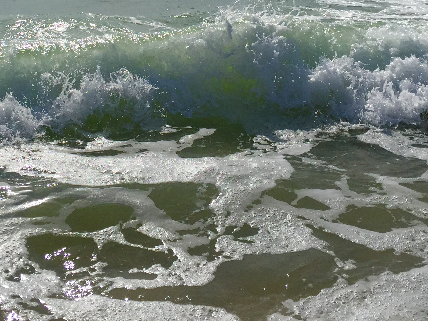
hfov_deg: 32.5
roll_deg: -0.1
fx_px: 729
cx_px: 149
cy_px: -2
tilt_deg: -5.1
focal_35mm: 59
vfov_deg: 23.7
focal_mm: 4.15
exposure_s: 1/13333
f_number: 2.2
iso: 32
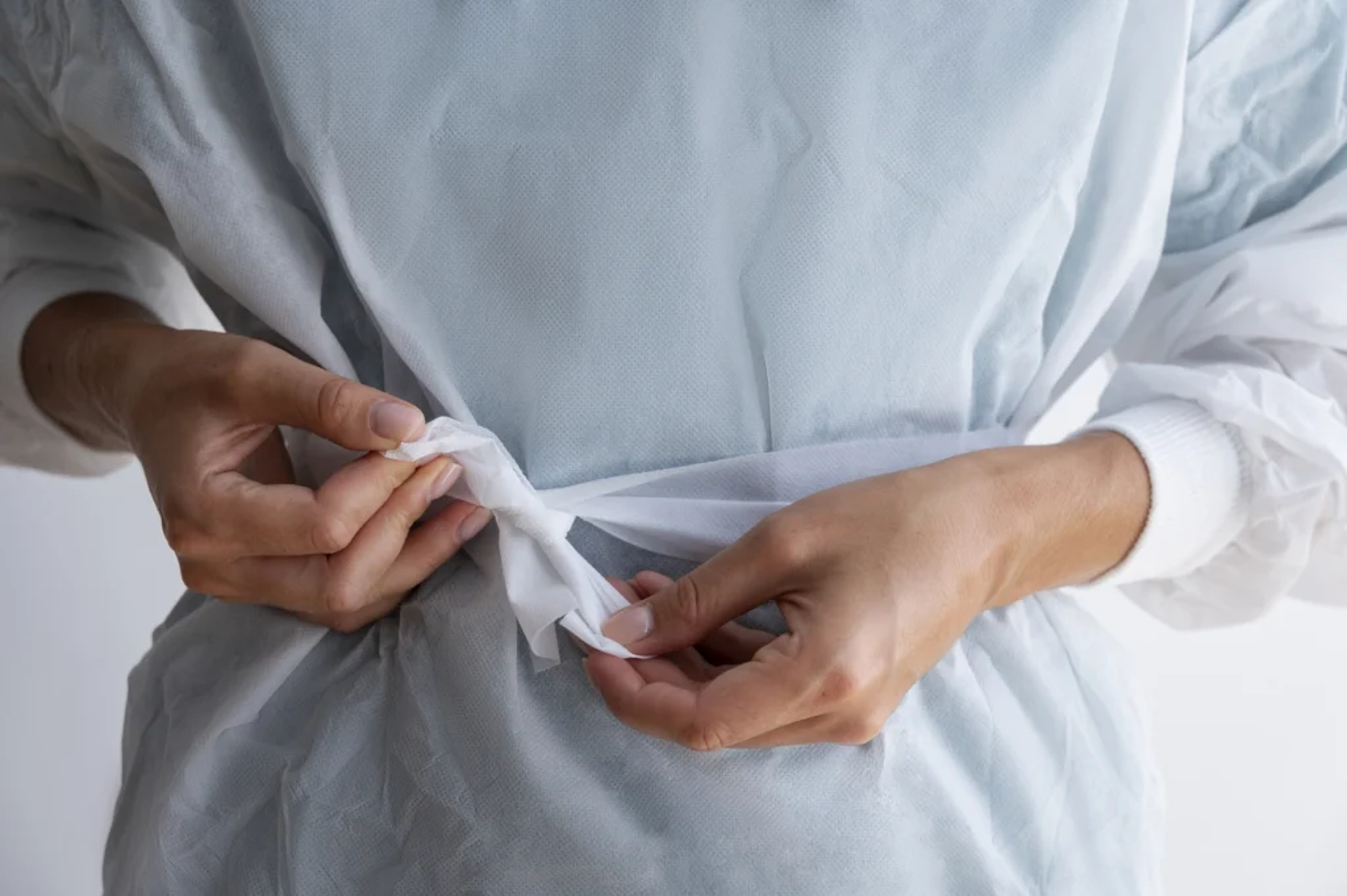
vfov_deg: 18.2
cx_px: 674
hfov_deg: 27.0
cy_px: 448
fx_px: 2804
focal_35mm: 75
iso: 500
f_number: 6.3
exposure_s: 1/200
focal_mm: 75
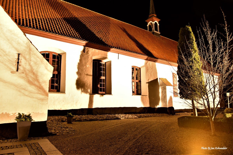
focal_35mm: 24
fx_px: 155
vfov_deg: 53.2
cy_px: 78
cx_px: 116
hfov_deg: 73.7
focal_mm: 24
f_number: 5
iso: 200
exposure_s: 2.5
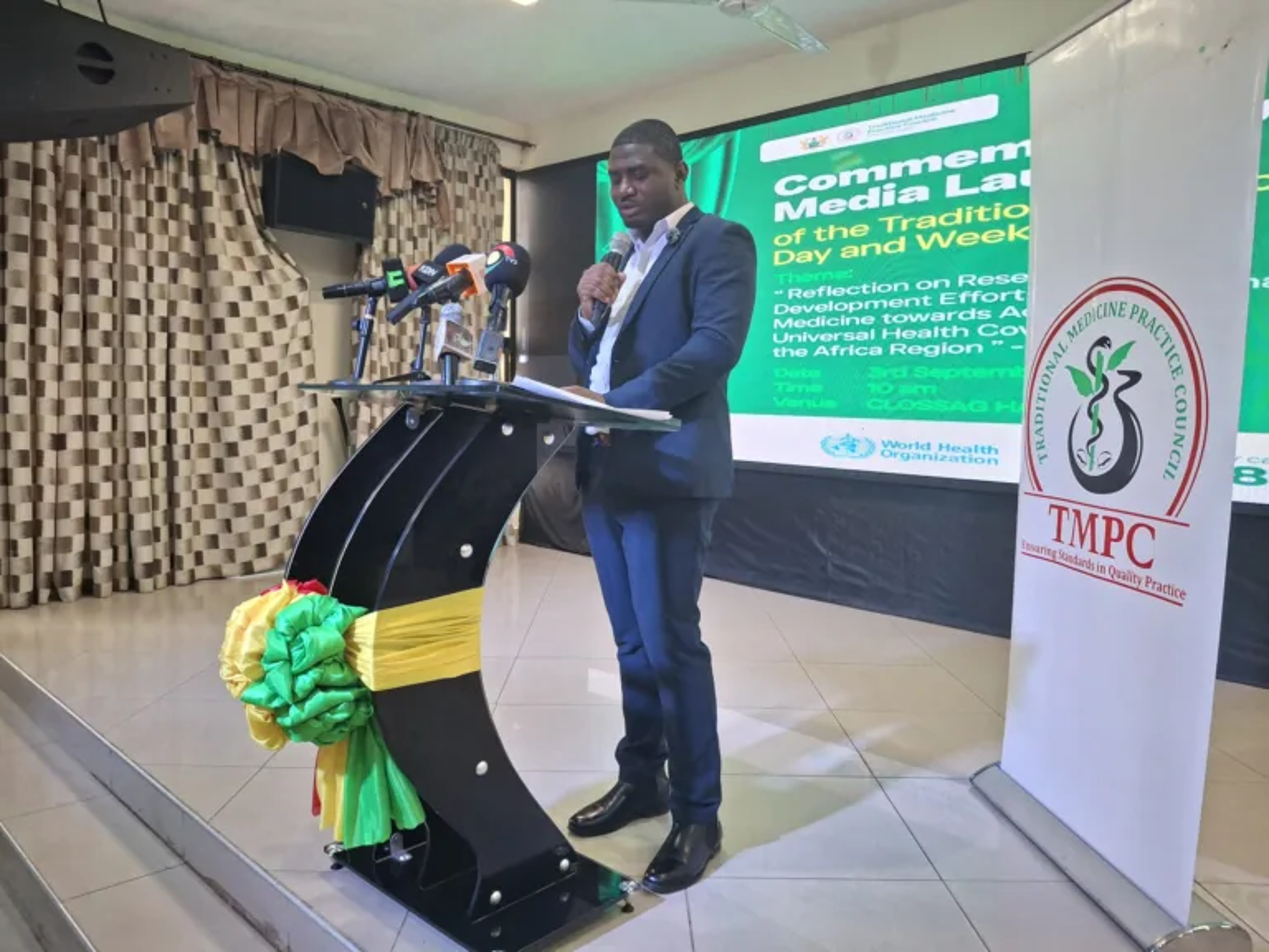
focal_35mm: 25
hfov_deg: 69.4
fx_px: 916
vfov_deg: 54.9
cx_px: 634
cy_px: 476
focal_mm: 4.69
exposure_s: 1/50
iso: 125
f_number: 1.8
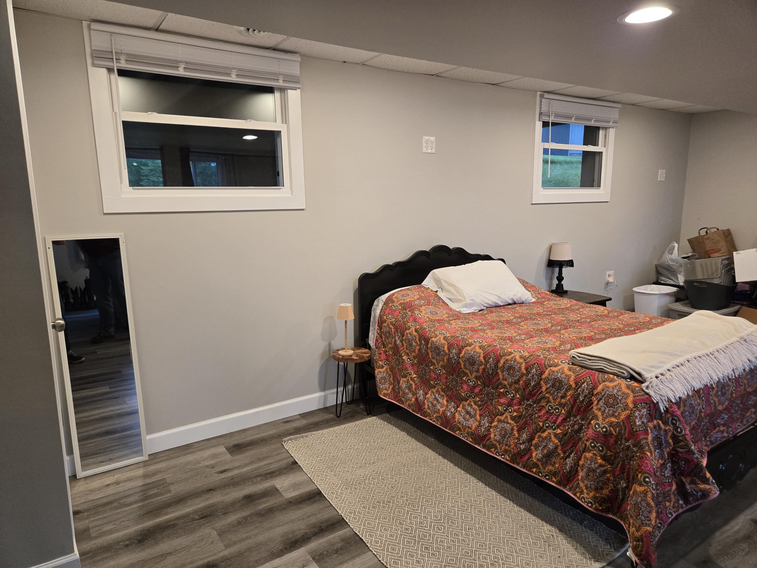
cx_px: 378
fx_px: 503
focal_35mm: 23
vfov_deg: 58.9
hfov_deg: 73.9
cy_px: 284
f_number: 1.8
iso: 320
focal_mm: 5.4
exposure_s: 1/120
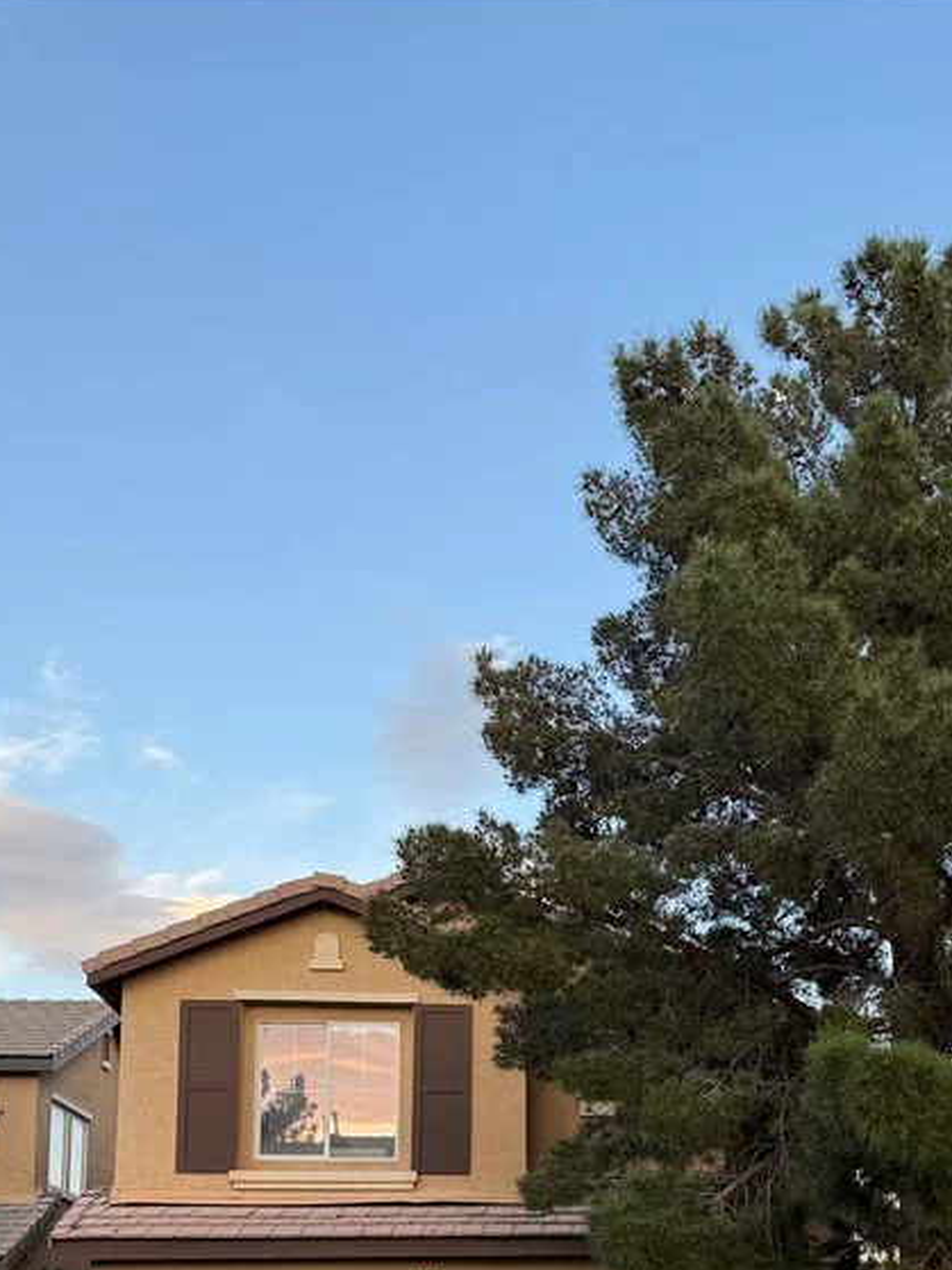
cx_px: 627
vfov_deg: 39.7
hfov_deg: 32.6
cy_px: 1152
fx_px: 1614
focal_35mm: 44
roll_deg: +0.5
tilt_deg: +8.7
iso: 80
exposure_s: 1/276
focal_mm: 6.76
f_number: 1.78
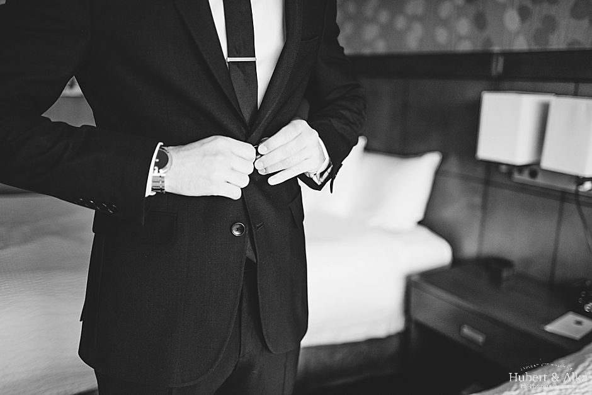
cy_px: 198
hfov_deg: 54.4
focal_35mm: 35
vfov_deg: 37.9
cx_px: 296
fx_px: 576
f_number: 1.8
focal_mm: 35
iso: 800
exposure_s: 1/80
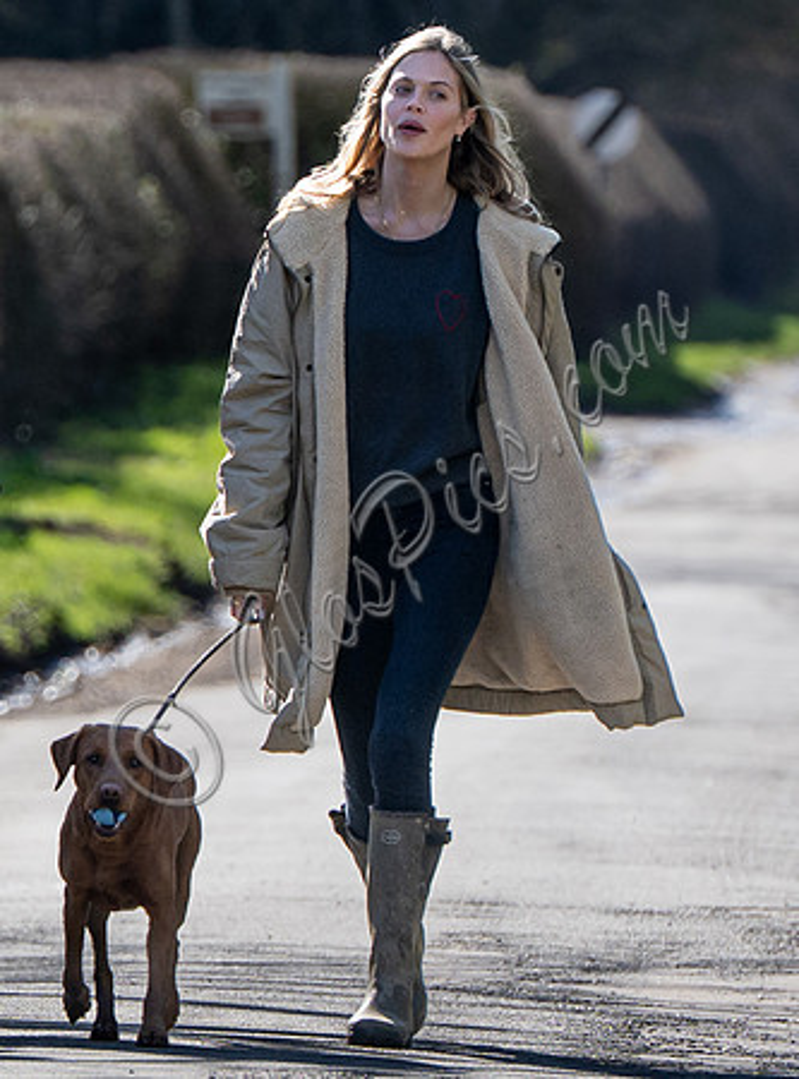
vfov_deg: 2.2
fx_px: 27583
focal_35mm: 889
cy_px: 553
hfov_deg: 1.7
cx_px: -204
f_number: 4.5
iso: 400
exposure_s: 1/1250
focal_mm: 200
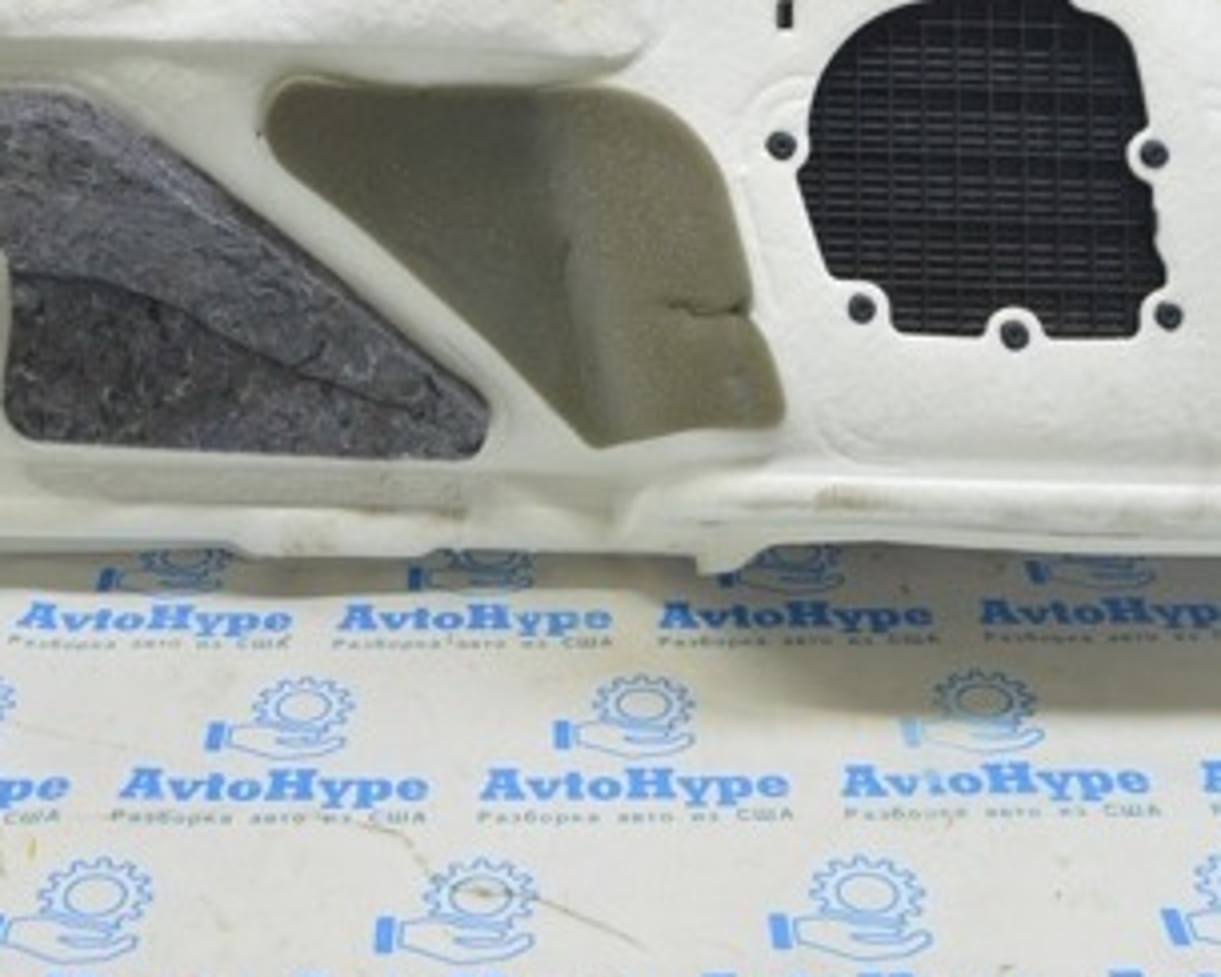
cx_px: 472
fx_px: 2240
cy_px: 150
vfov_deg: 24.1
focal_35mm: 62
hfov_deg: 30.4
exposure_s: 1/20
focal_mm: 21
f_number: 5.6
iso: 400
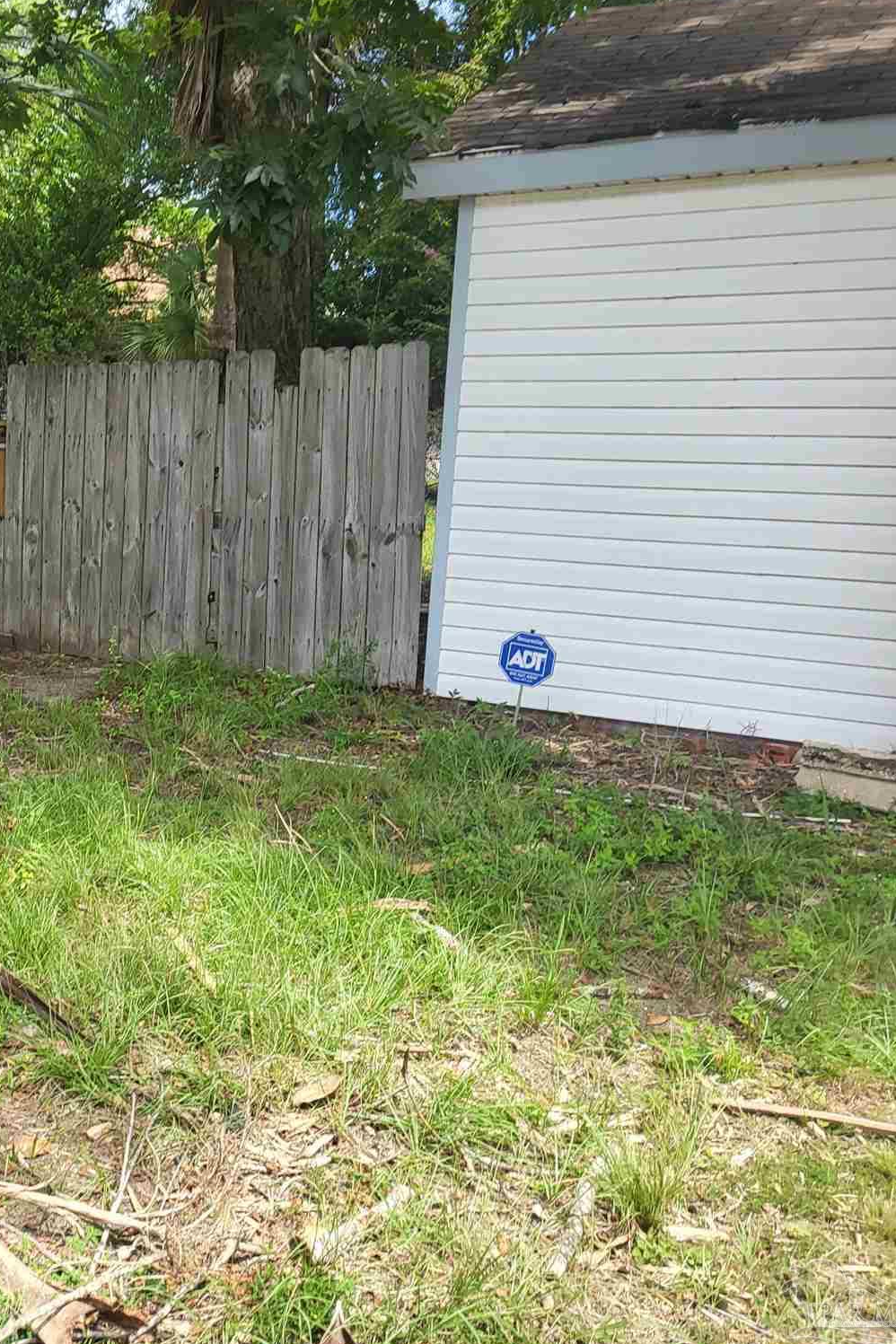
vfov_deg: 51.9
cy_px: 667
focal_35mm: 37
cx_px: 22
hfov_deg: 33.2
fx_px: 1381
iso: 50
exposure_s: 1/864
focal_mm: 4.25
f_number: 1.8
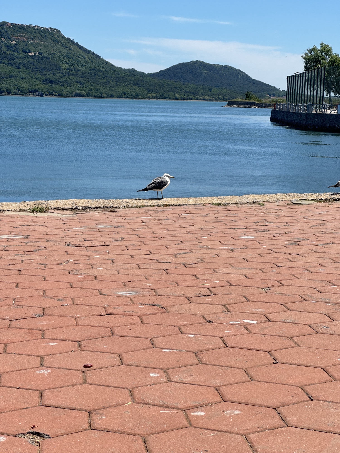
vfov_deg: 25.3
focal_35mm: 77
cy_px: 226
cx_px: 170
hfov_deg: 19.1
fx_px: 1008
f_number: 2.8
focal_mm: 9
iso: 25
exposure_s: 1/652
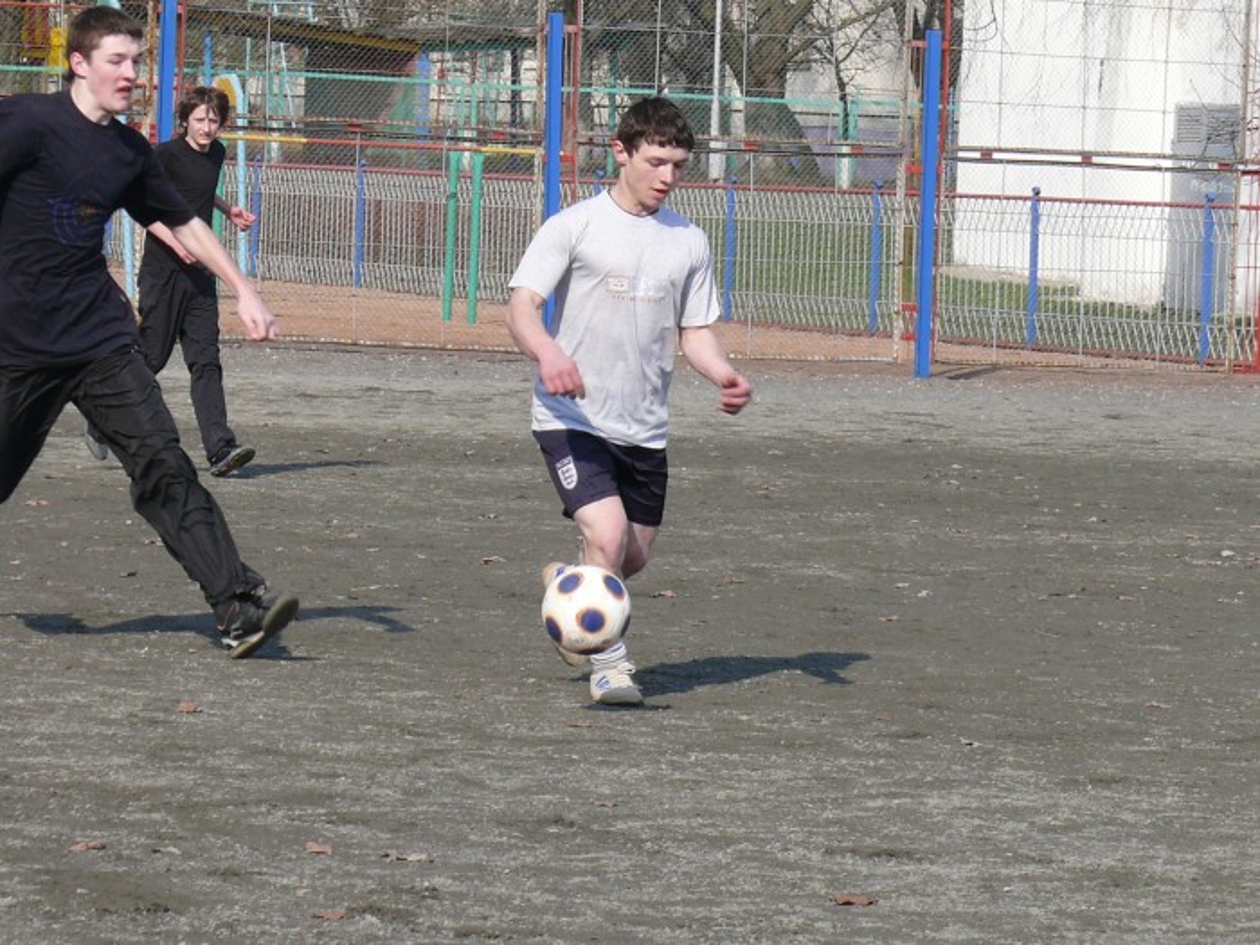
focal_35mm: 185
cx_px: 630
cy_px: 472
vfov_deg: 8.0
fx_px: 6734
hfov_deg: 10.7
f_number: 5.6
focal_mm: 21.9
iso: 100
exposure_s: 1/500
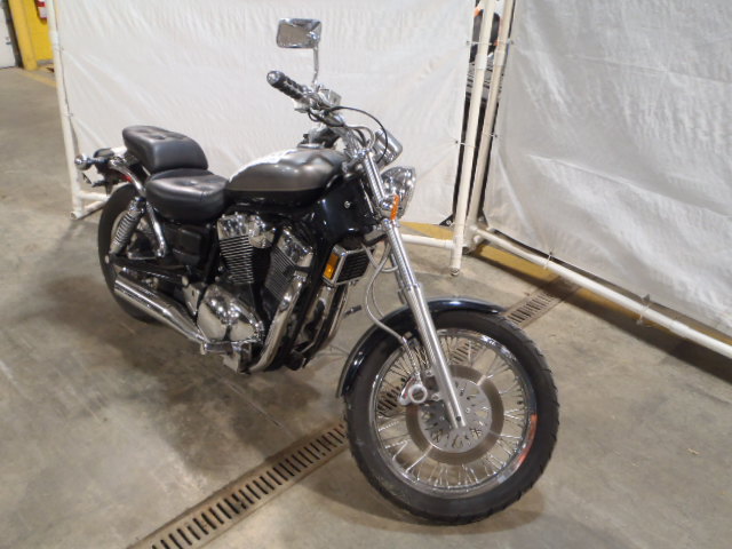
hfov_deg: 63.4
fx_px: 592
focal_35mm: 28
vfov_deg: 49.7
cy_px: 274
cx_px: 366
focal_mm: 5
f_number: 3.5
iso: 200
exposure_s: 1/13
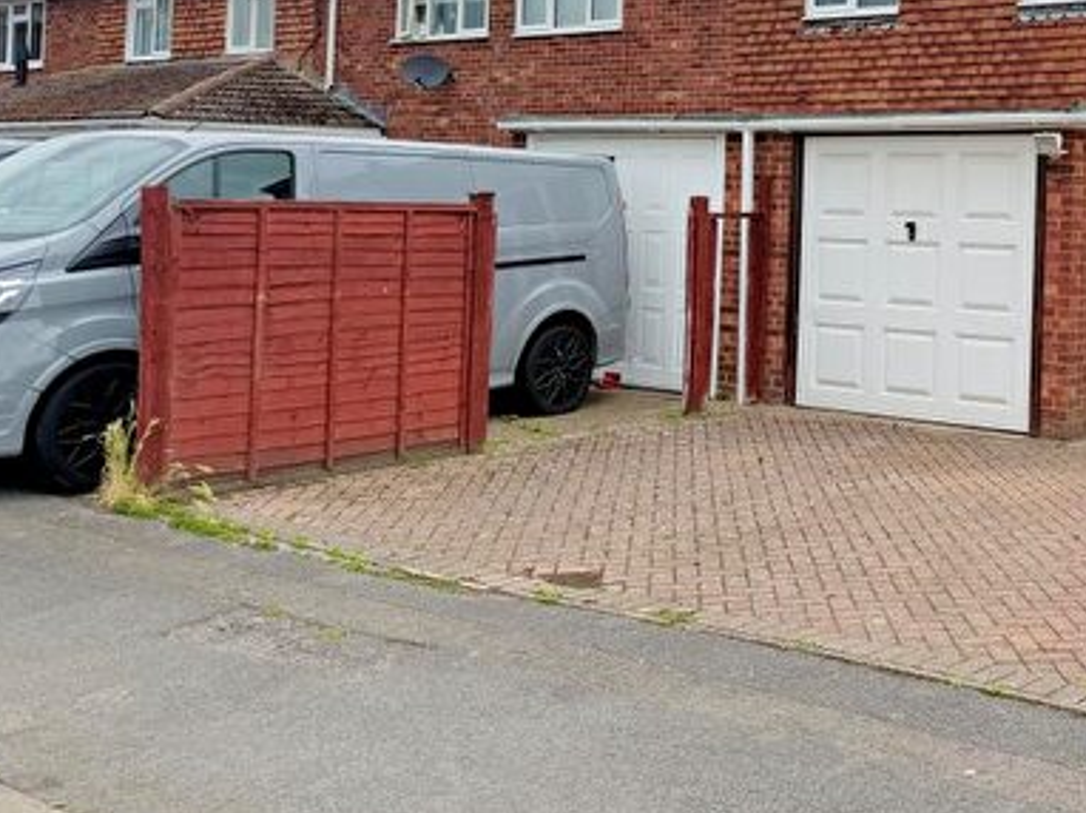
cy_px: 183
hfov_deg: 39.9
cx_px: 972
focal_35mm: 44
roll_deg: -1.6
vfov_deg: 32.1
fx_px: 1380
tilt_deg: +0.8
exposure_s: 1/3425
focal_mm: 6.76
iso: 80
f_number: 1.78
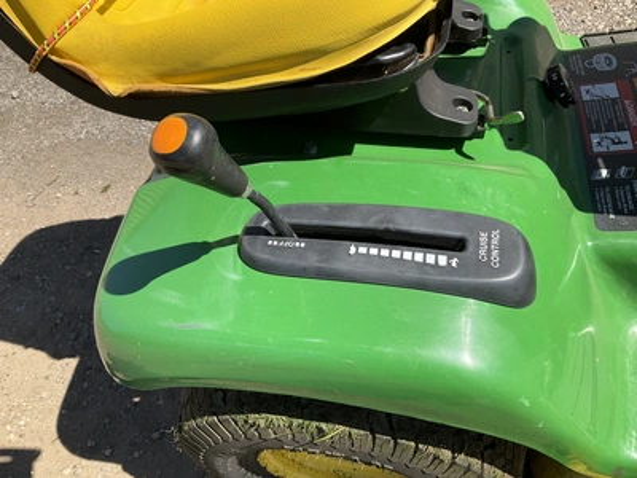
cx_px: 318
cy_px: 239
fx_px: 534
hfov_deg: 61.7
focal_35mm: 29
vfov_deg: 48.2
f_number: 1.8
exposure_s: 1/1279
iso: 25
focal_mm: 3
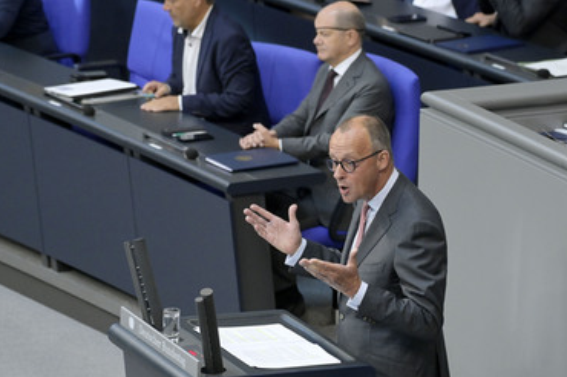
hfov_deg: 7.7
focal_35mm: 268
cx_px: 304
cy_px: 181
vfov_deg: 5.1
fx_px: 4217
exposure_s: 1/400
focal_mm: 220
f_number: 5.6
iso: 8000
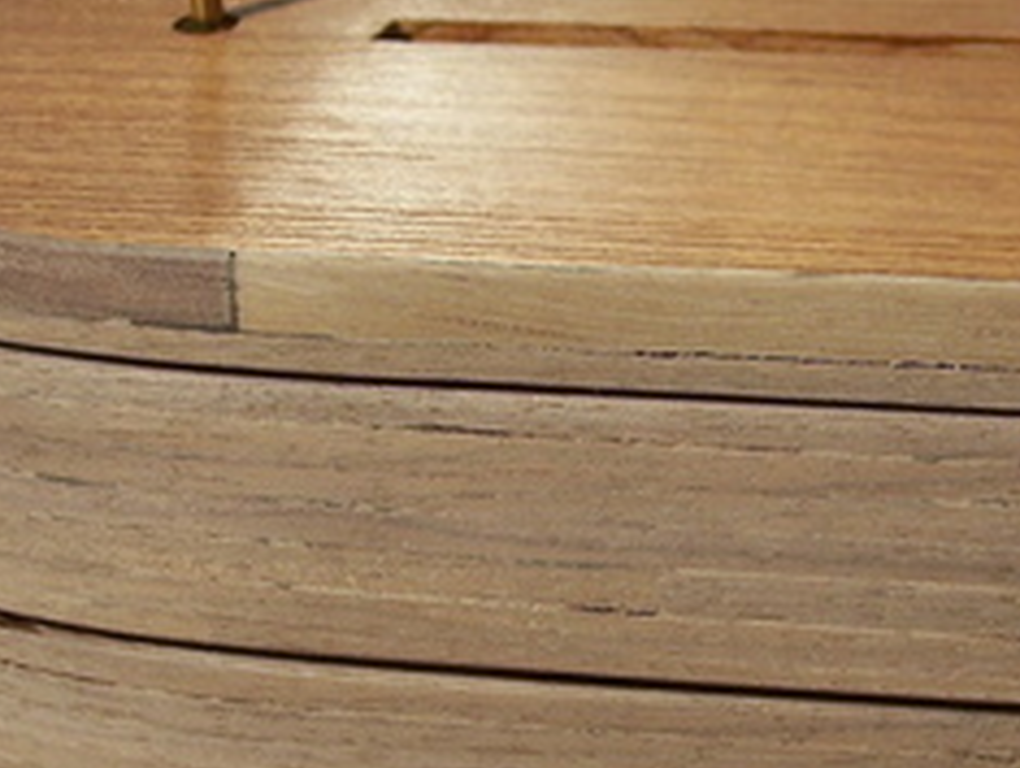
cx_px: 955
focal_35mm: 106
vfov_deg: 14.0
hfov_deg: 18.2
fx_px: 3128
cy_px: 373
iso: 100
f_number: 3.4
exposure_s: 1/60
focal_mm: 8
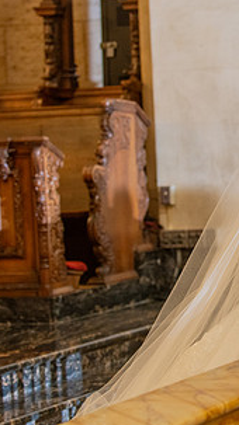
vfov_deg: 13.0
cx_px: 315
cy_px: 150
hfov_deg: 7.2
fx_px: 1874
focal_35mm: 166
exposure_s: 1/100
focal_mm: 70
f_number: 2.8
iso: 1000
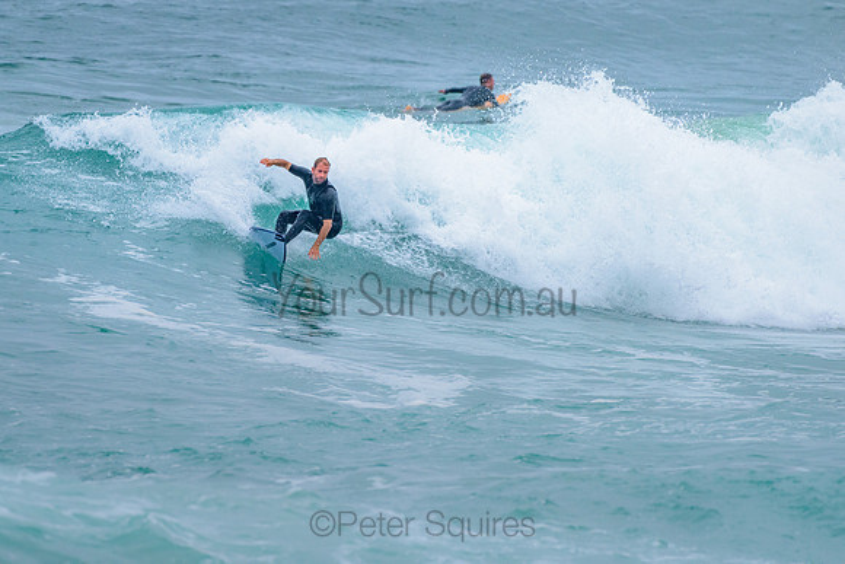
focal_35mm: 612
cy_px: 219
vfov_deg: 2.2
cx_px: 328
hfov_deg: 3.4
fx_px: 14366
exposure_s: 1/2000
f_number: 5.6
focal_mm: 500
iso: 1000
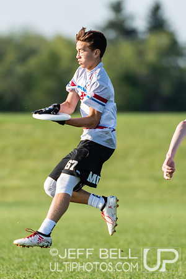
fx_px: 6626
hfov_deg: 1.6
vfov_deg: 2.4
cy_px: 140
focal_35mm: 855
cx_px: 93
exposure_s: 1/1000
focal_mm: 380
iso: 220
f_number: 4
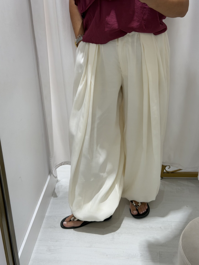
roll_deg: +4.0
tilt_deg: -22.0
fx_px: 368
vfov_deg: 39.7
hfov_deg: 30.3
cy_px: 132
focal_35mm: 48
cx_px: 100
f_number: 1.78
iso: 80
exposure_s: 1/100
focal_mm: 6.76
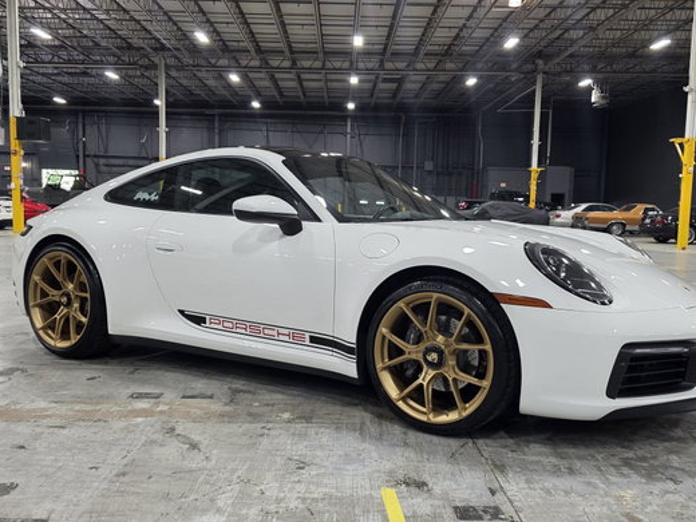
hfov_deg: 53.9
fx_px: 684
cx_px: 371
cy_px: 286
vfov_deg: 41.7
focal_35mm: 34
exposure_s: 1/120
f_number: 1.7
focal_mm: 6.3
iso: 320
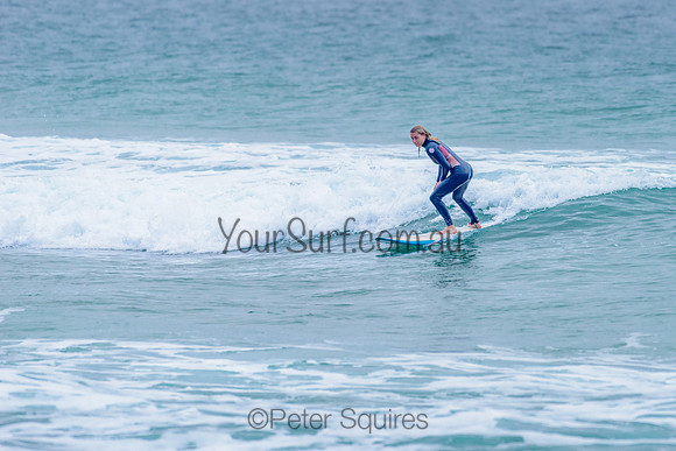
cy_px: 189
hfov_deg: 3.4
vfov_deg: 2.2
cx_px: 414
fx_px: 11509
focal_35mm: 613
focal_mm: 500
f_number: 5.6
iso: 360
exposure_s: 1/2000
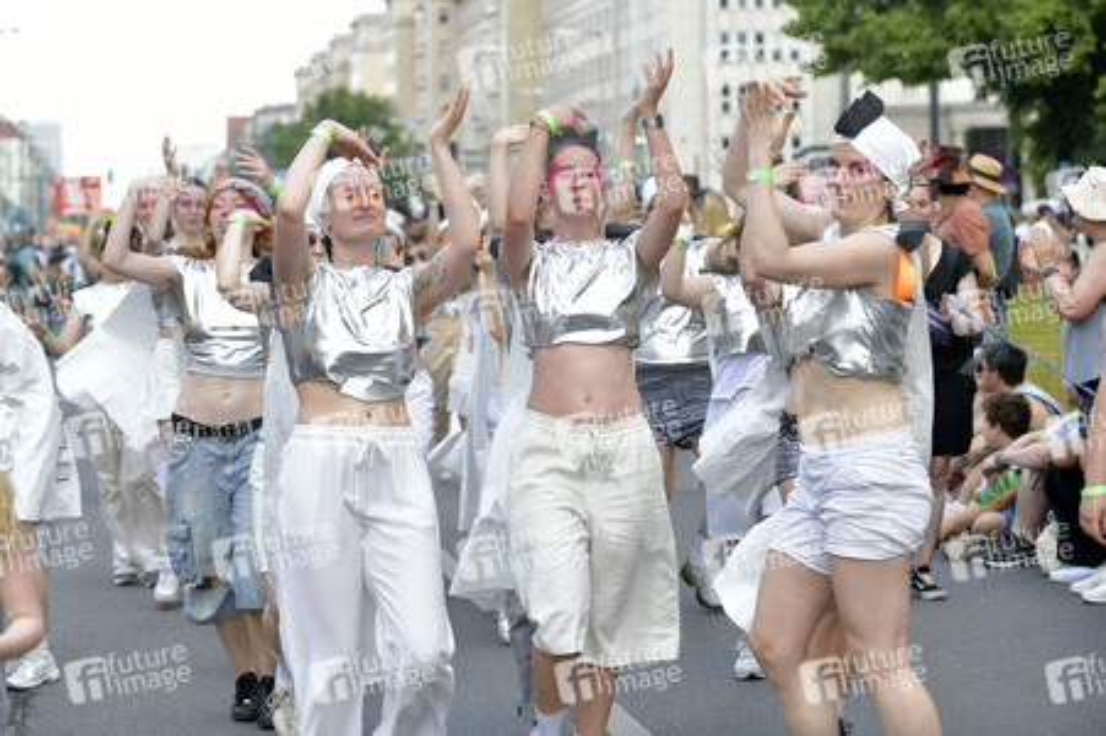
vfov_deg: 13.9
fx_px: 3008
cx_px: 553
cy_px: 368
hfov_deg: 20.8
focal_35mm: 98
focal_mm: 98
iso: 160
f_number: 4.5
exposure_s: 1/200
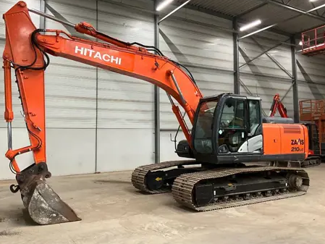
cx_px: 153
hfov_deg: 58.3
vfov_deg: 45.4
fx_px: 291
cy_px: 117
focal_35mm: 31
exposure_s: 1/60
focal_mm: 3
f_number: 1.8
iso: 125
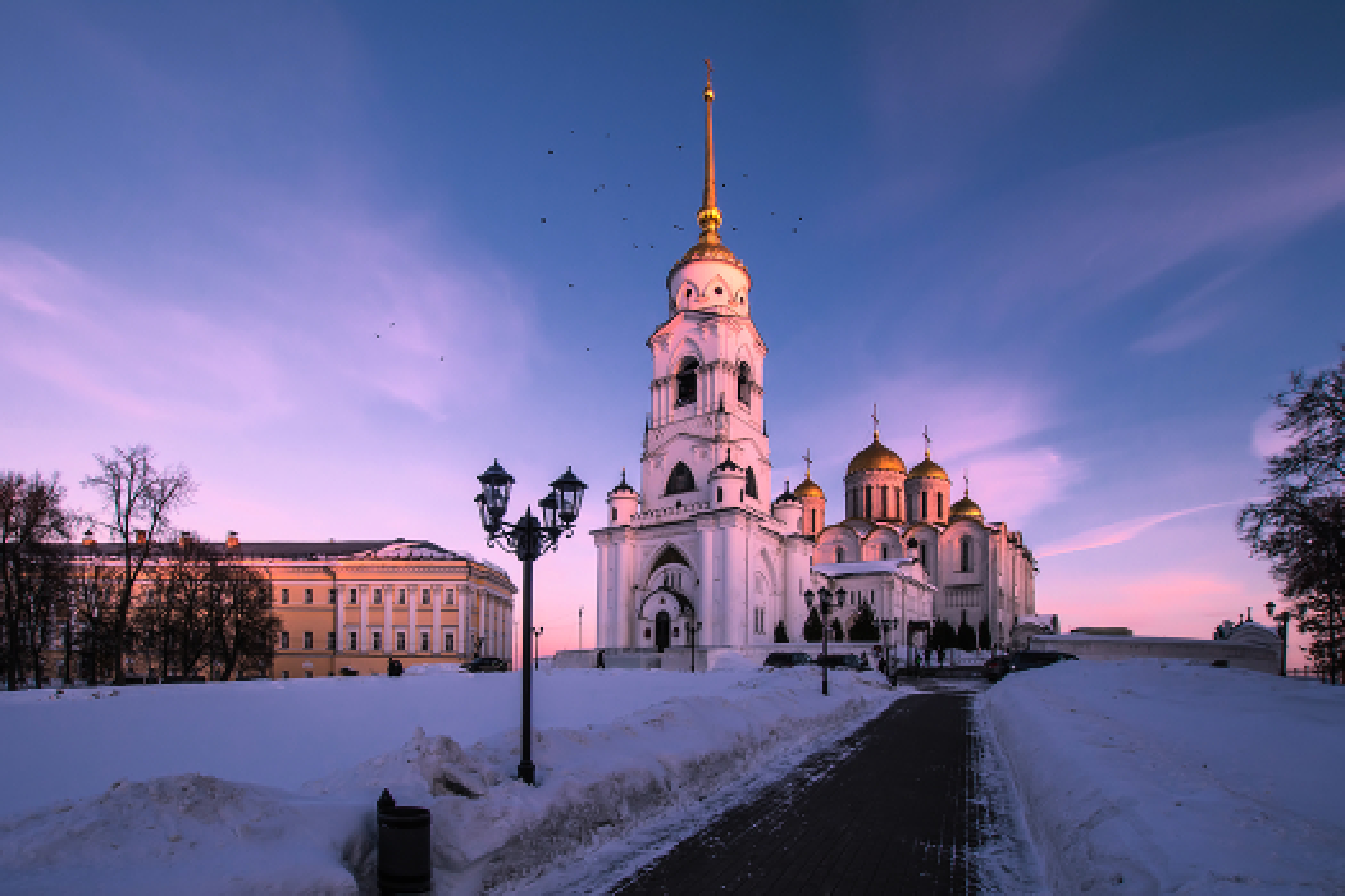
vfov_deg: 77.3
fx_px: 560
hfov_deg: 100.4
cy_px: 448
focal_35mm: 15
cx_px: 672
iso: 200
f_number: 8
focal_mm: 10
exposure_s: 1/100
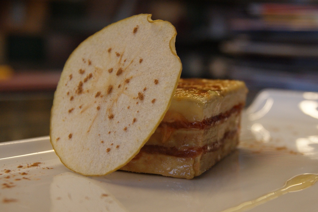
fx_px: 398
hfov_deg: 43.6
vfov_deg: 29.9
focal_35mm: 45
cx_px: 159
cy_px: 106
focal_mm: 30
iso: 400
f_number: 4.5
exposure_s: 1/30
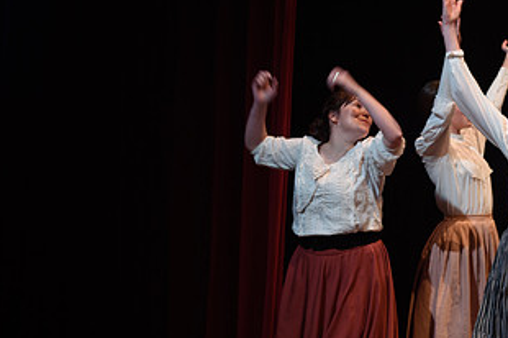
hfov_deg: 15.5
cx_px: 465
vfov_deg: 10.4
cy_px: 231
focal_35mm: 131
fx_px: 1847
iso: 800
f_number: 2.8
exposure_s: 1/100
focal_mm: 70
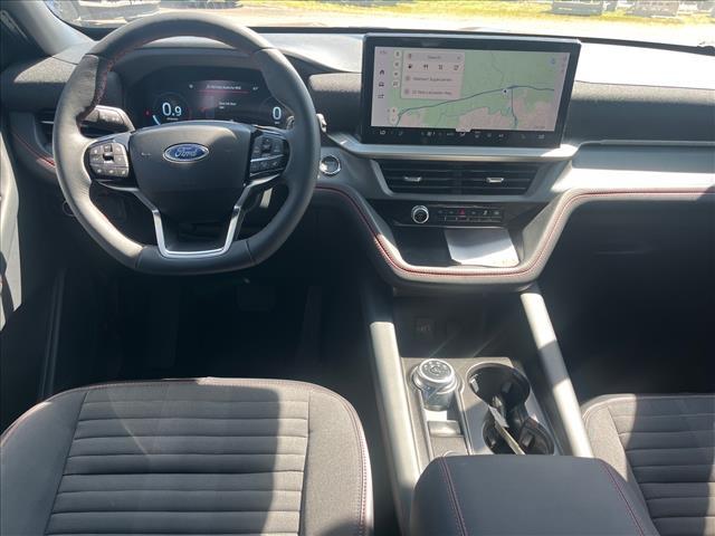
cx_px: 358
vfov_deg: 53.1
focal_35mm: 26
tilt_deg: -30.4
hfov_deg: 67.3
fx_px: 537
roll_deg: +1.0
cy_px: 268
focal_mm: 5.1
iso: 40
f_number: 1.6
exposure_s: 1/121
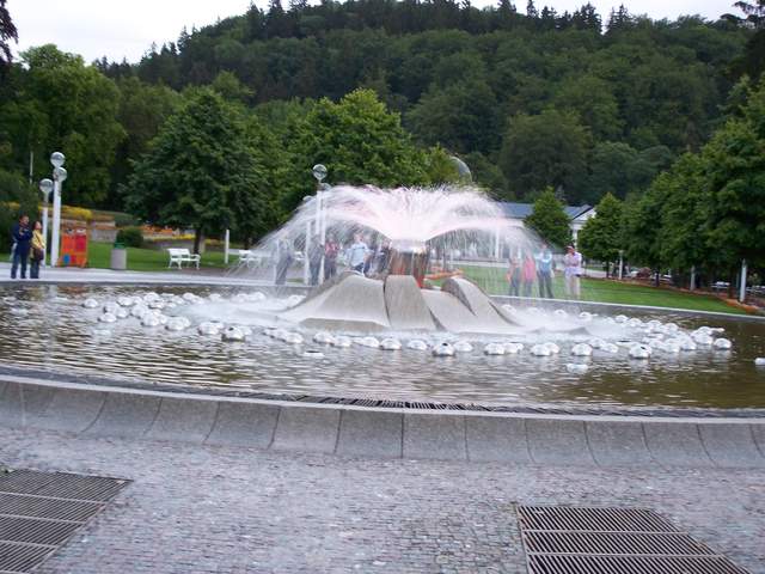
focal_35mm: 51
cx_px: 382
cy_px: 287
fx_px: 1127
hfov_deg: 37.5
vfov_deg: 28.6
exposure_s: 1/20
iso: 200
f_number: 3.2
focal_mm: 10.7
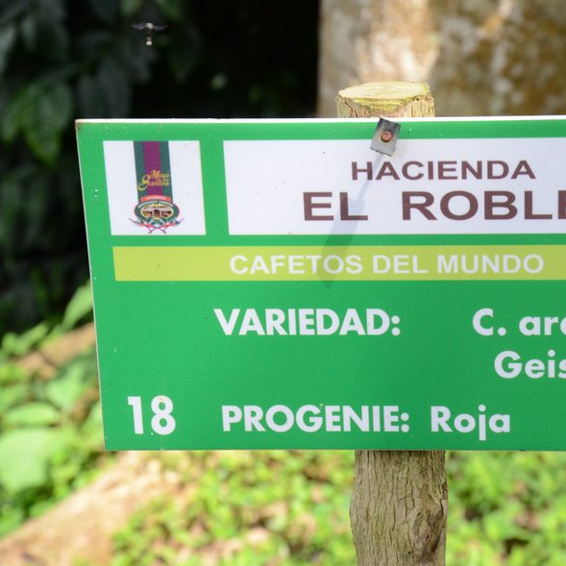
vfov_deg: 17.2
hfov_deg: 17.2
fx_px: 1868
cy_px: 285
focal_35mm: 101
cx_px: 373
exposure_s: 1/250
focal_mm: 52
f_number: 8
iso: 800
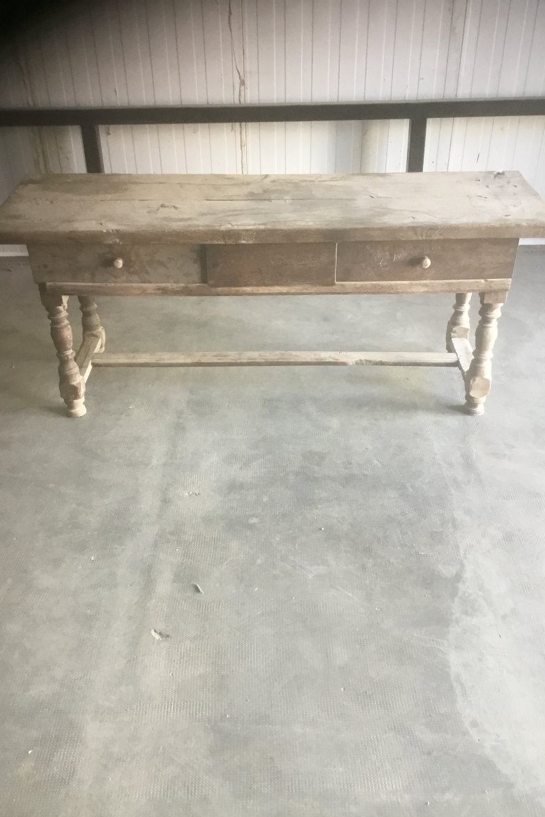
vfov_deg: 57.2
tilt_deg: -33.0
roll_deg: +0.3
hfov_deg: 40.0
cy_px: 417
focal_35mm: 33
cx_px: 274
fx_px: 749
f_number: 2.4
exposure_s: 1/33
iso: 100
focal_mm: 3.3
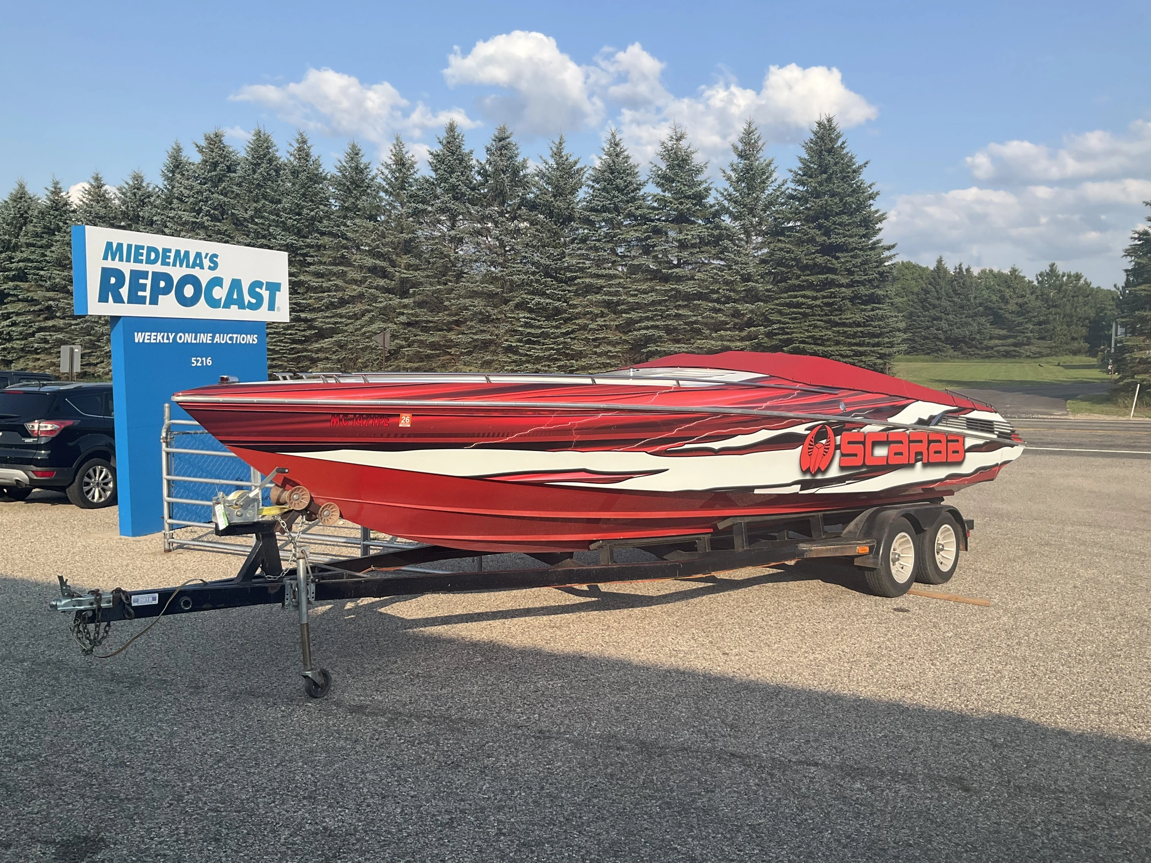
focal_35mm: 29
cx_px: 576
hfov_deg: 61.7
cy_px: 432
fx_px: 964
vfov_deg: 48.2
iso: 25
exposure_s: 1/1377
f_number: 1.8
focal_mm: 3
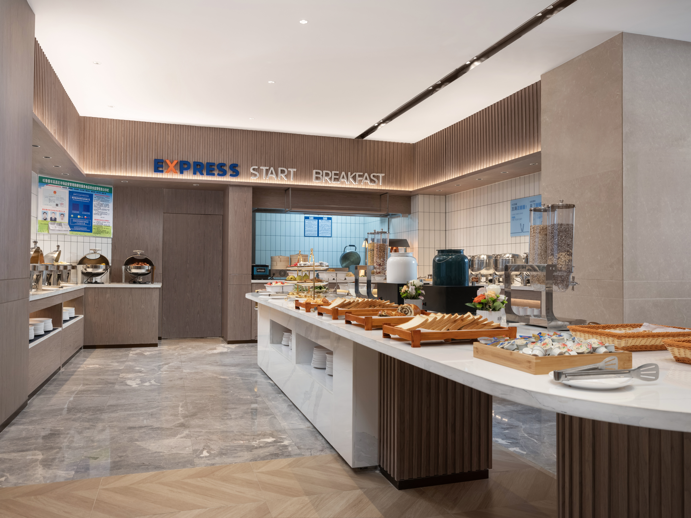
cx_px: 346
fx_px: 559
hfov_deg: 63.4
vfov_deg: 49.7
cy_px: 259
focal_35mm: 28
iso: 250
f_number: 10
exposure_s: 1/8
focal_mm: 35
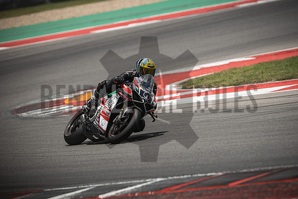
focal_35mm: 300
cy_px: 100
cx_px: 149
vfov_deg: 4.6
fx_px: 2484
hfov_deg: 6.9
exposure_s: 1/2000
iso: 125
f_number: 2.8
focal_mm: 200
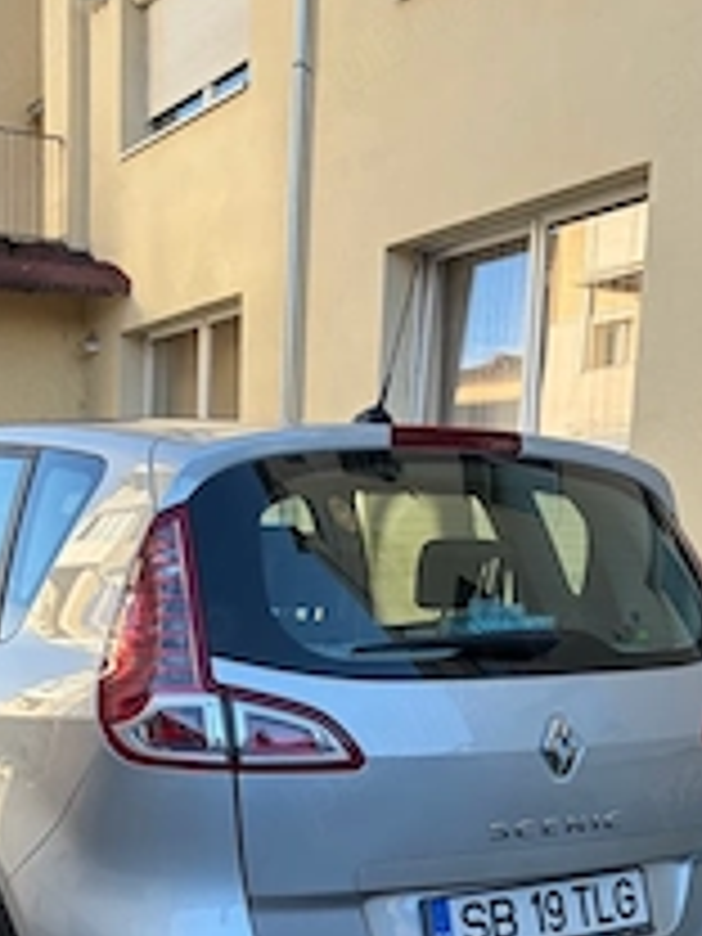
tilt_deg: -9.4
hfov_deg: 28.7
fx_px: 1352
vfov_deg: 36.7
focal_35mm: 50
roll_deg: -0.7
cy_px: 765
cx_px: 180
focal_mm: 5.96
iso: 50
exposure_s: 1/444
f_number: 1.6
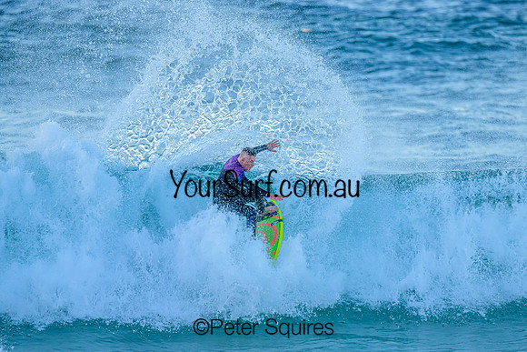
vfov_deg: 1.7
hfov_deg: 2.5
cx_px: 273
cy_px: 177
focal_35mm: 830
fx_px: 12152
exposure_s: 1/1250
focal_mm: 800
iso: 1600
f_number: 6.3
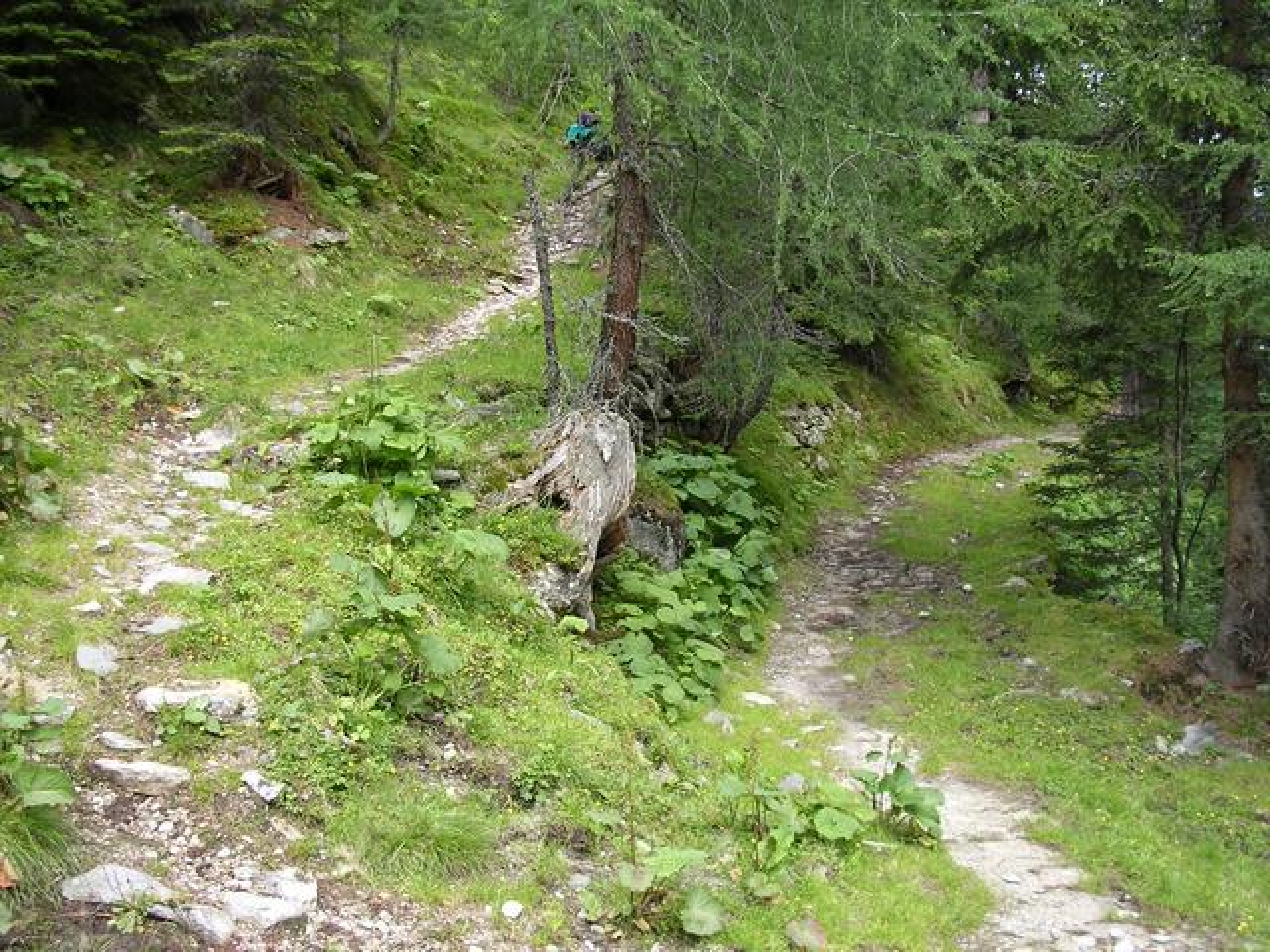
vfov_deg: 37.7
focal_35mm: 38
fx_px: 1394
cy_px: 476
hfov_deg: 49.0
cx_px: 635
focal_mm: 5.8
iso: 100
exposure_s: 1/147
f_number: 2.8
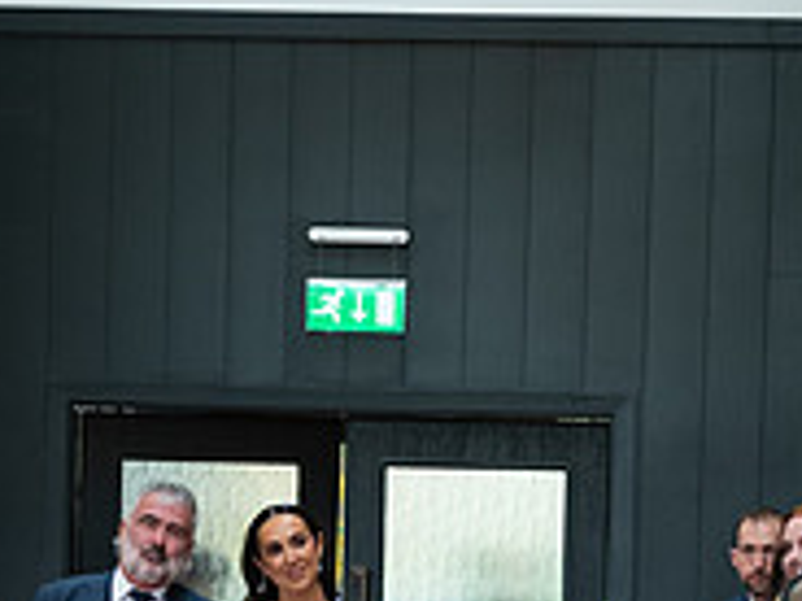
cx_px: 288
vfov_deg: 6.9
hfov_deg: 9.3
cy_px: 812
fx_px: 4912
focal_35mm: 212
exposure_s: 1/160
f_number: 3.5
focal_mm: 70
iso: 640
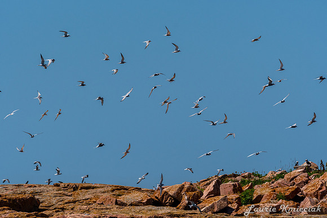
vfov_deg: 2.4
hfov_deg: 3.5
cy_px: 109
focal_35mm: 585
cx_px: 164
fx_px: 5315
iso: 320
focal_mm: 390
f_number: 7.1
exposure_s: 1/3200
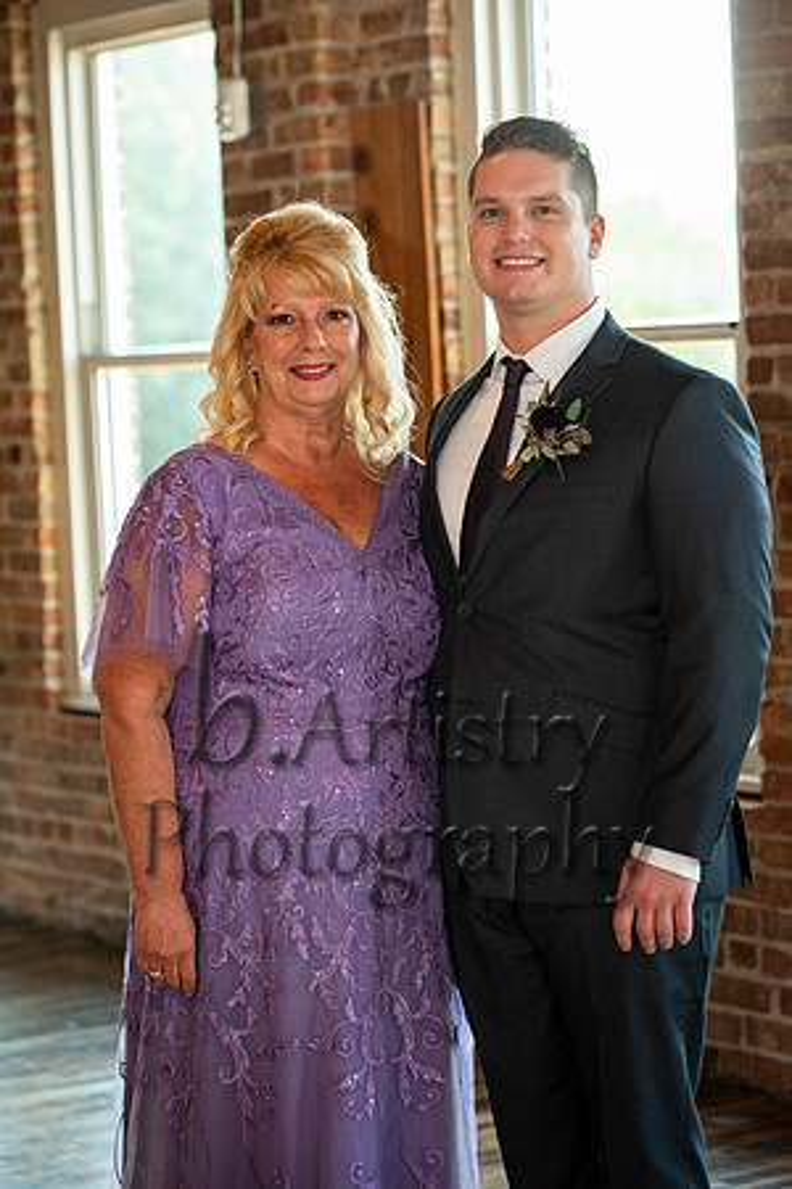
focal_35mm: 105
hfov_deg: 13.0
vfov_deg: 19.5
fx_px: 3465
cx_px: 396
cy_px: 594
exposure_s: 1/125
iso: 800
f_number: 4
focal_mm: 105
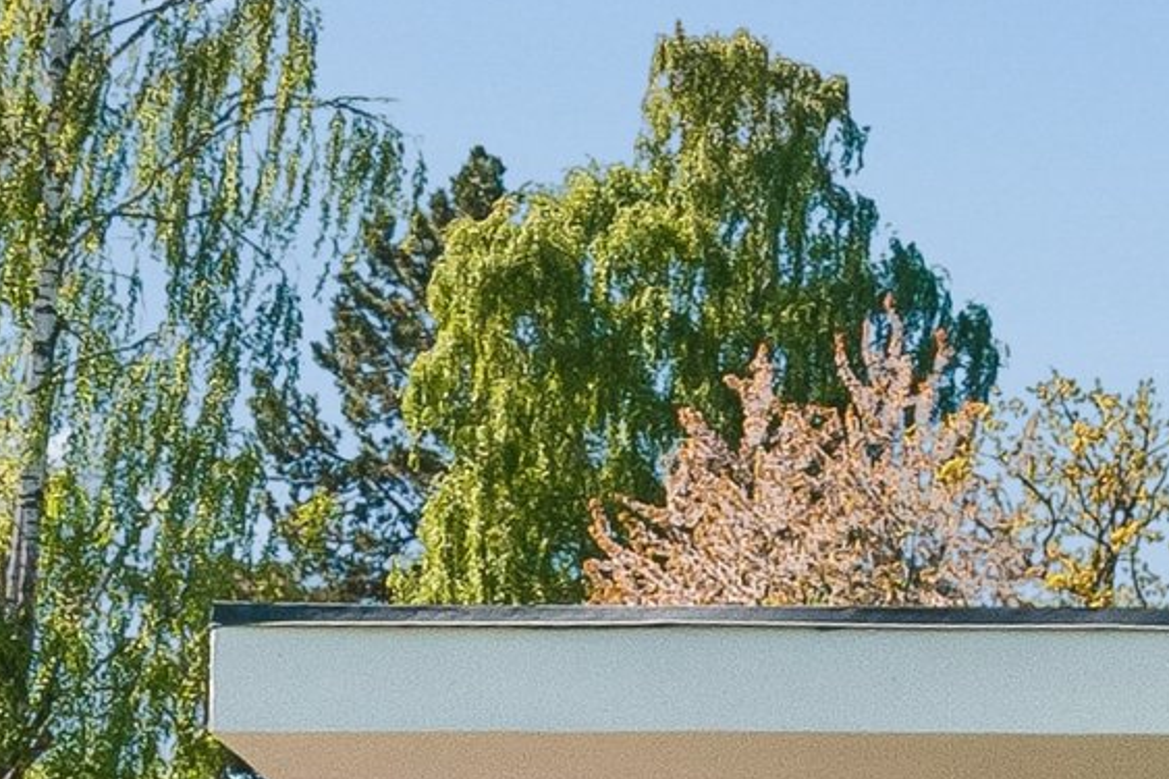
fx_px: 6232
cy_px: 1467
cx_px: 1443
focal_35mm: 192
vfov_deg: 6.9
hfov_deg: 10.5
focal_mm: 24
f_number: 10
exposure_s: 1/400
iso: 200
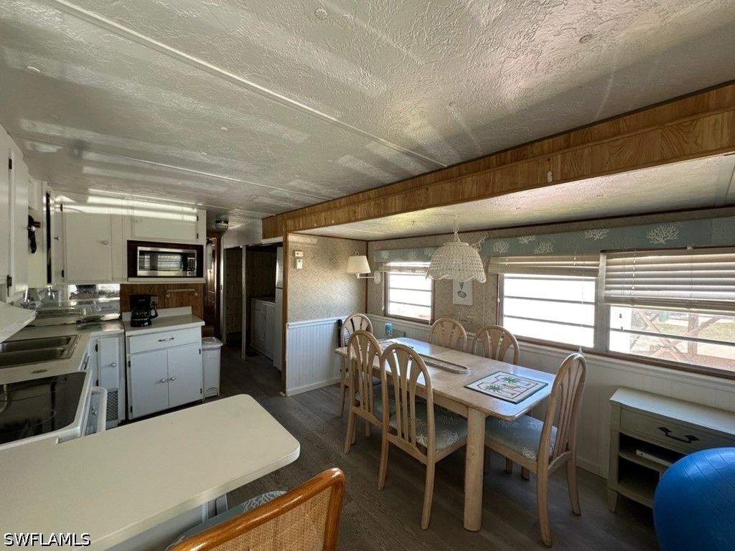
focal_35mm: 14
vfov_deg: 85.7
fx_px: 297
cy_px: 276
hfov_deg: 102.1
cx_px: 368
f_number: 2.2
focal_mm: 2.22
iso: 125
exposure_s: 1/99
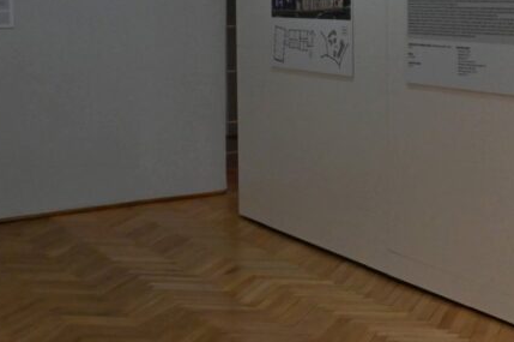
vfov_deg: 18.0
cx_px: 519
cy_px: 21
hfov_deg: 25.9
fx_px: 1055
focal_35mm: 74
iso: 5000
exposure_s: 1/125
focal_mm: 31
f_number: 5.6
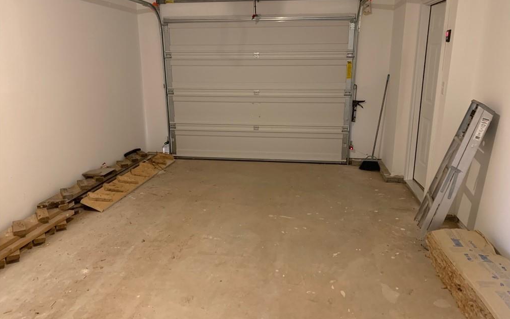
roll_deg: +0.5
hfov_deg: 66.5
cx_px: 258
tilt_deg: -15.0
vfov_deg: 44.5
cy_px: 166
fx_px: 389
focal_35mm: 28
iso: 400
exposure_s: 1/40
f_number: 1.8
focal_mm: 4.25
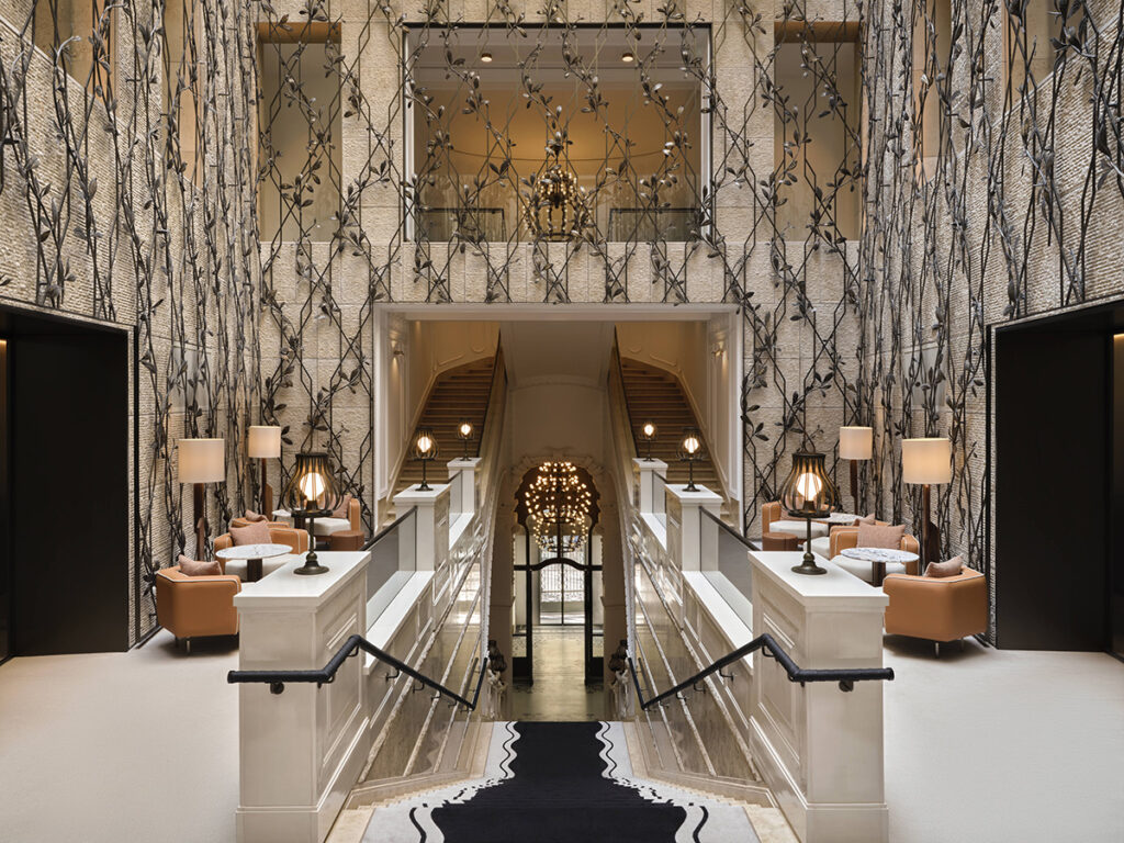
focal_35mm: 24
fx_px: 779
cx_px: 562
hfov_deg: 71.6
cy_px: 422
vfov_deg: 56.8
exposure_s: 1/10
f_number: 16
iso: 400
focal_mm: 30
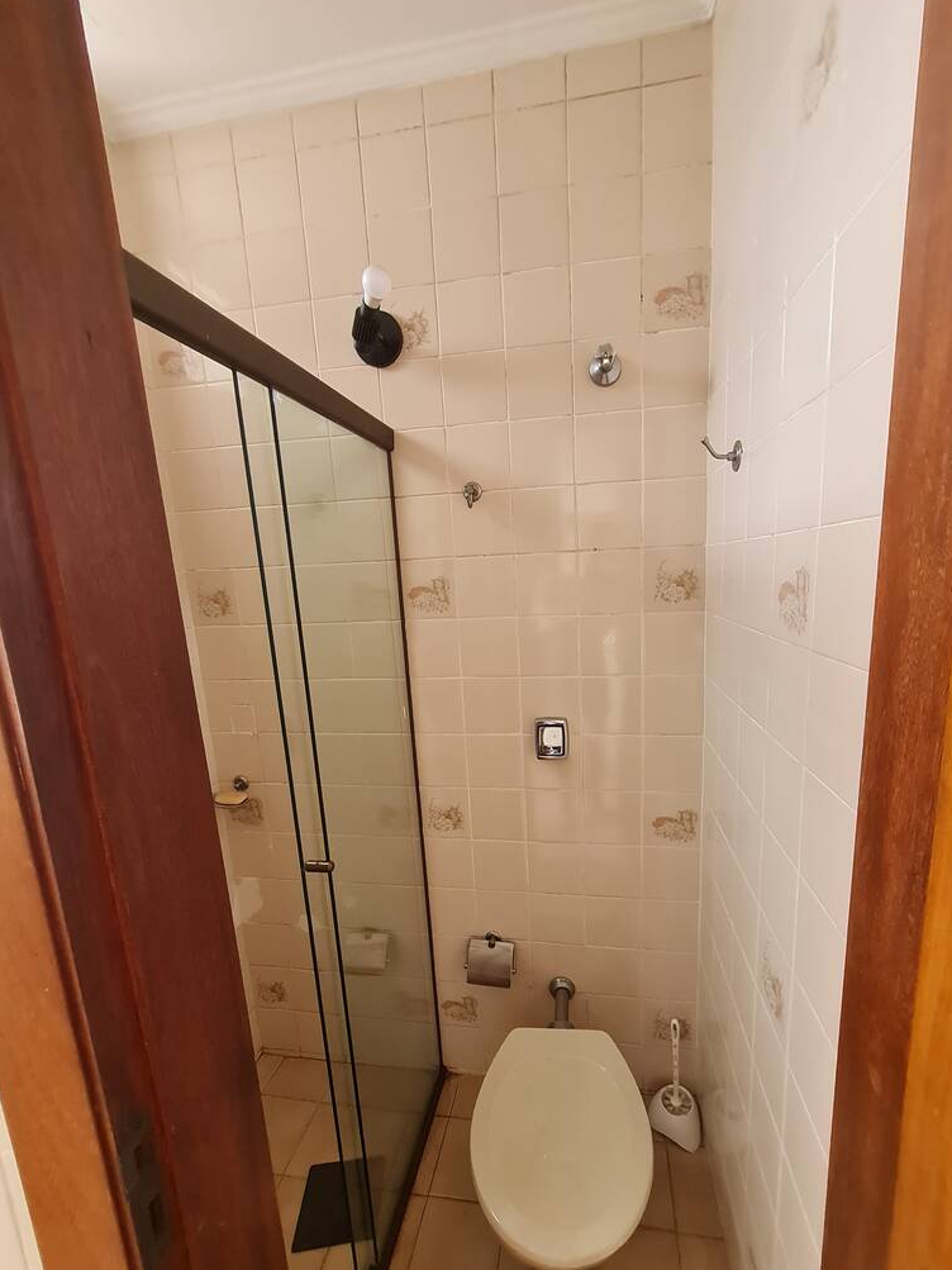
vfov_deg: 102.0
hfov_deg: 85.5
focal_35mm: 14
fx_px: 513
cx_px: 510
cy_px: 671
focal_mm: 1.74
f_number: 2.2
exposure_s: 1/60
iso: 250
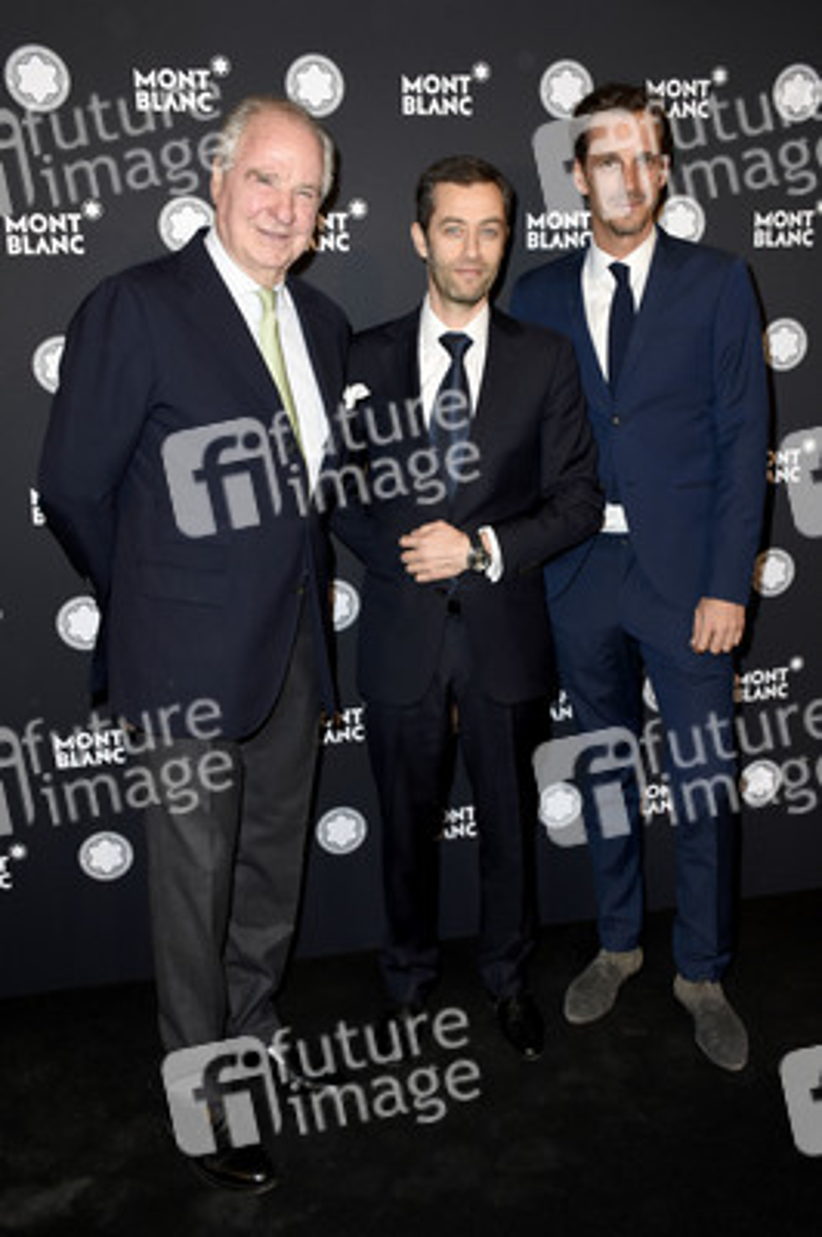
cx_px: 411
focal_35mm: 34
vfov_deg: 55.1
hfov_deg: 38.3
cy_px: 618
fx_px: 1184
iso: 500
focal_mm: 23
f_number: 6.3
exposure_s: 1/160
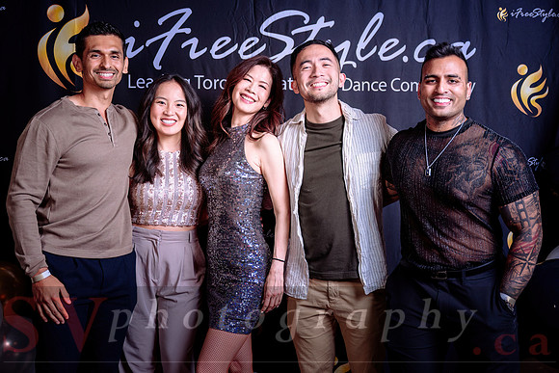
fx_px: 797
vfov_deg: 26.3
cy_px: 186
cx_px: 280
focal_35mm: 51
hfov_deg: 38.7
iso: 125
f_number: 3.2
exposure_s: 1/100
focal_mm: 50
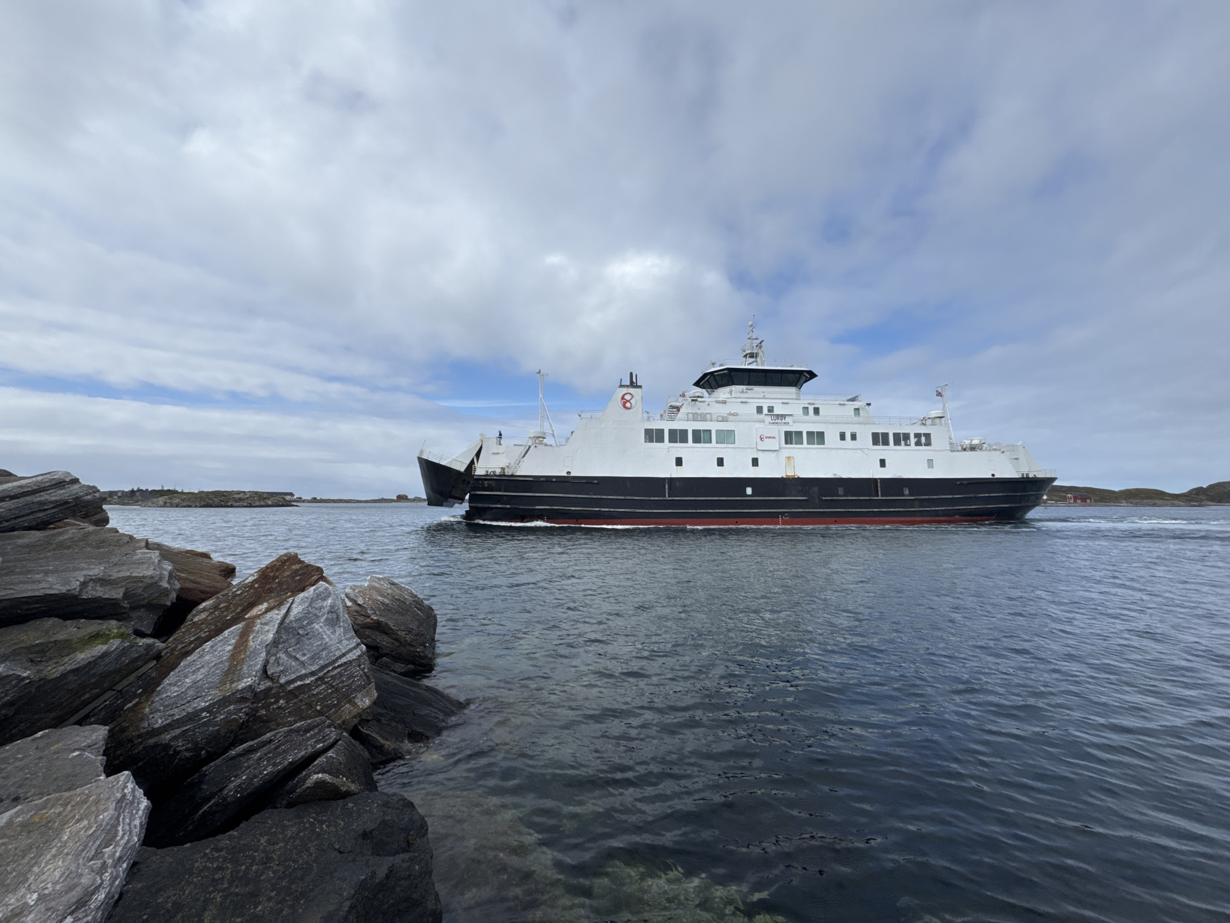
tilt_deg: +4.6
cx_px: 615
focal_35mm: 14
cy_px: 462
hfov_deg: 102.1
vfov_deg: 85.7
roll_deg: -0.2
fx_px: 497
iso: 50
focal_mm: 2.22
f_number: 2.2
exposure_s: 1/2874
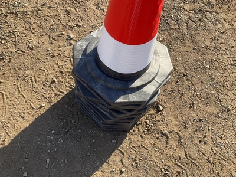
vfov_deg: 48.2
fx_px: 198
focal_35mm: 29
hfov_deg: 61.7
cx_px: 118
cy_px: 88
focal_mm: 3
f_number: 1.8
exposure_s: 1/454
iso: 25
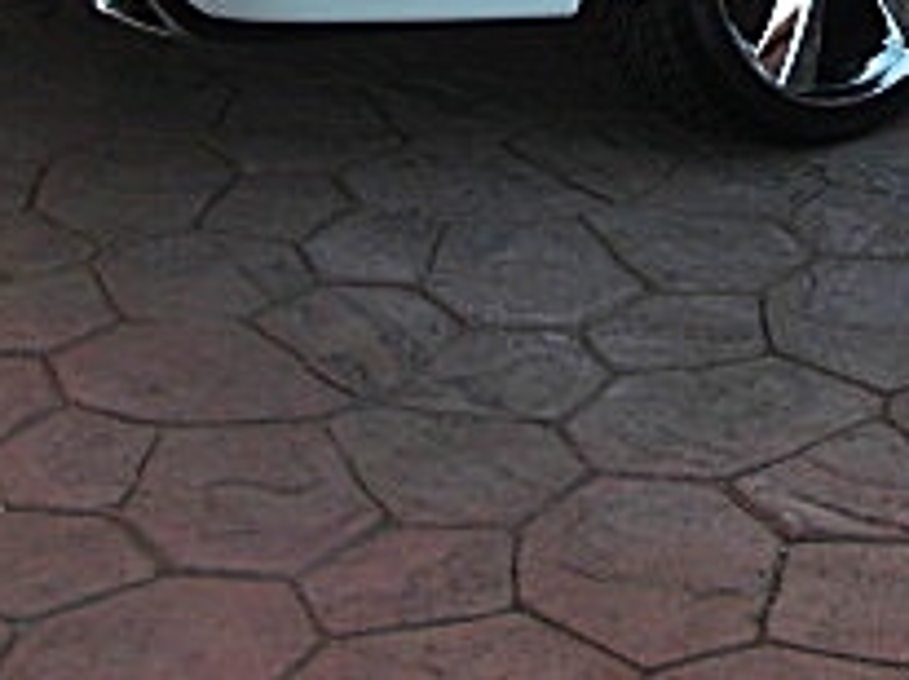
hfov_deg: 17.2
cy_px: -300
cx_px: 896
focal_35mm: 112
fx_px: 2938
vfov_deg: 12.6
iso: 50
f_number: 2.8
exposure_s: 1/80
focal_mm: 6.3
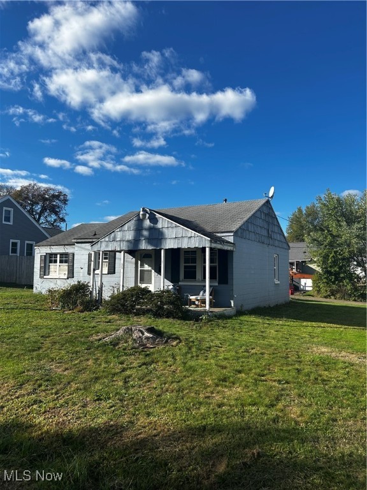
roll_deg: -1.3
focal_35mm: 26
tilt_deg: +4.3
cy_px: 245
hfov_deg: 53.1
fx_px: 368
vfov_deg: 67.3
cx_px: 184
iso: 50
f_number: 1.5
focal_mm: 5.7
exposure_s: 1/3356
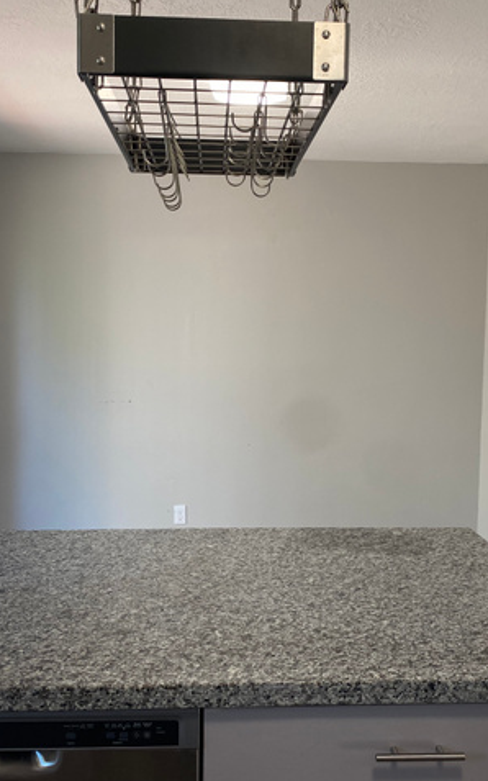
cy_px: 390
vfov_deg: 52.8
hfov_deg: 34.4
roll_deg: -0.4
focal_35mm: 37
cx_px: 246
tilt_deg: -5.2
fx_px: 788
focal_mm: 4.25
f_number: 1.8
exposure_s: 1/120
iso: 80
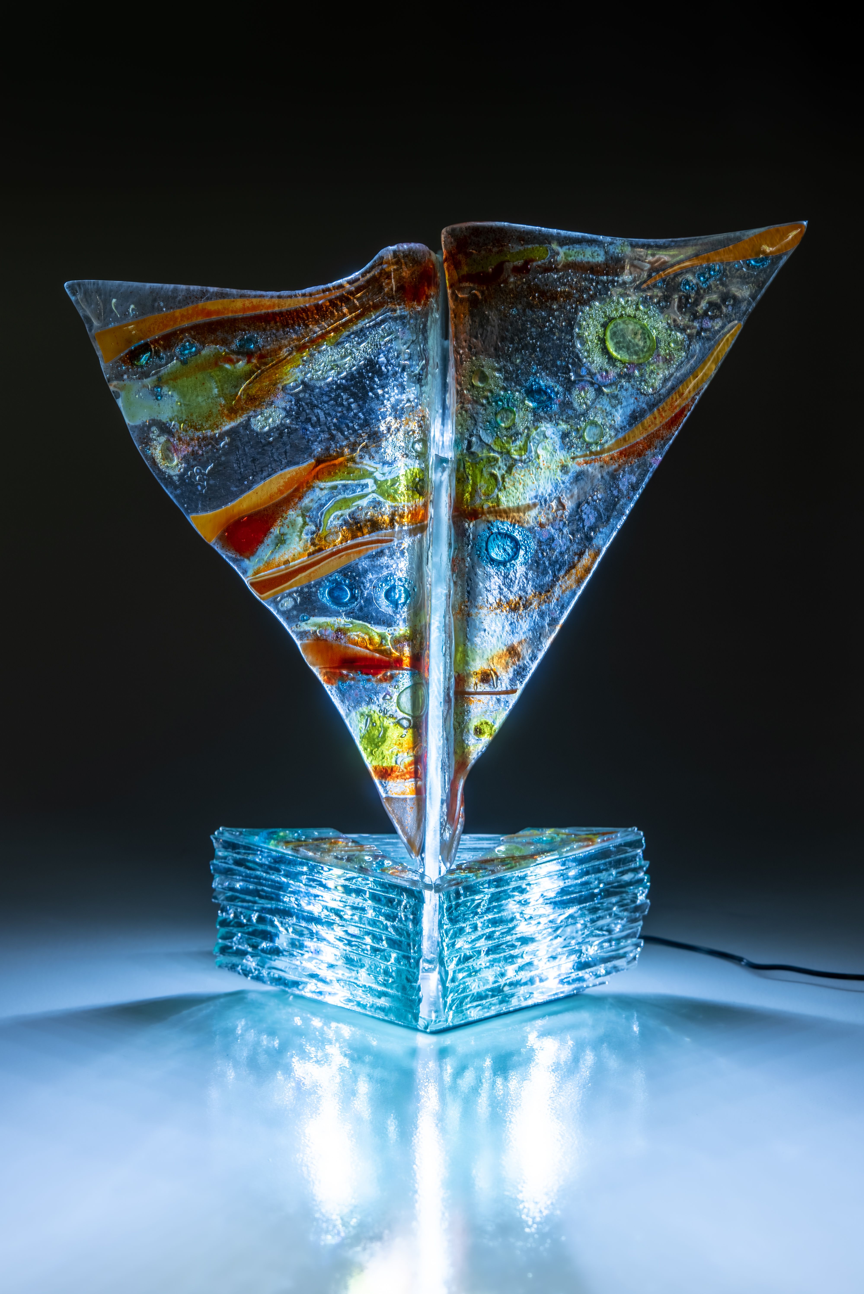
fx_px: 4855
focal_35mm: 135
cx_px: 432
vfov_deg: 15.2
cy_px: 647
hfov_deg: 10.2
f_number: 6.3
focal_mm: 135
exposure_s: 1/60
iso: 100
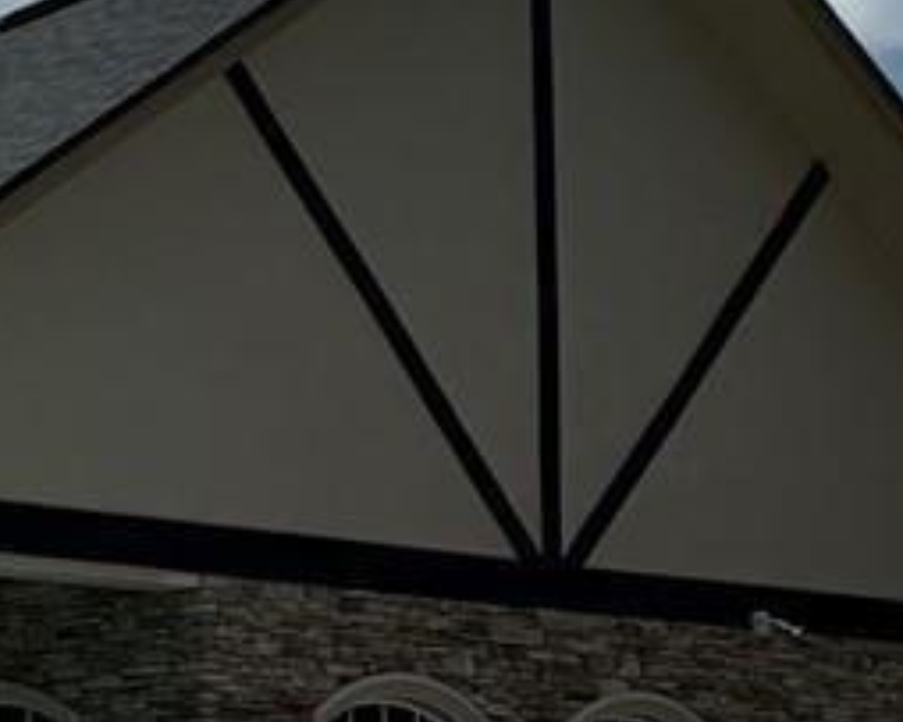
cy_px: 711
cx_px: -1038
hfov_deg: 15.9
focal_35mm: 86
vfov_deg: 17.5
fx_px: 2297
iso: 50
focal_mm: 2.22
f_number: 2.2
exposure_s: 1/4367
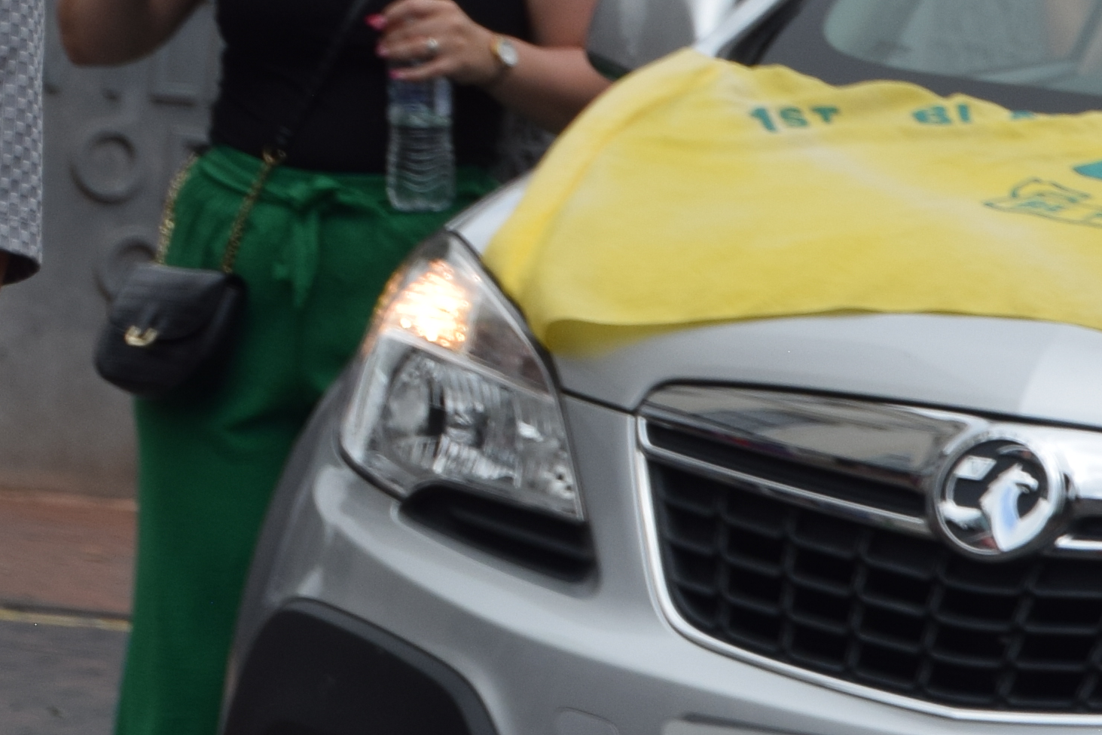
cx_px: 1931
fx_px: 17323
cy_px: -231
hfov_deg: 3.6
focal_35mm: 566
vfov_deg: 2.4
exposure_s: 1/320
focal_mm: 92
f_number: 9
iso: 200
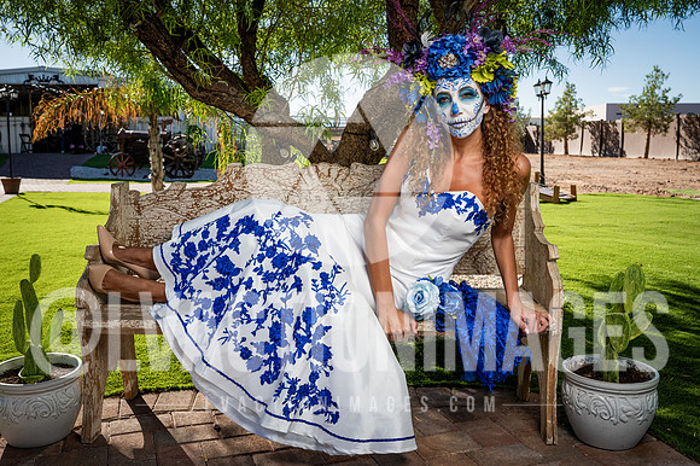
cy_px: 212
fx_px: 676
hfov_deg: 54.7
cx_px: 348
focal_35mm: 35
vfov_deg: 38.0
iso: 64
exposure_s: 1/200
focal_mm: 32
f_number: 7.1
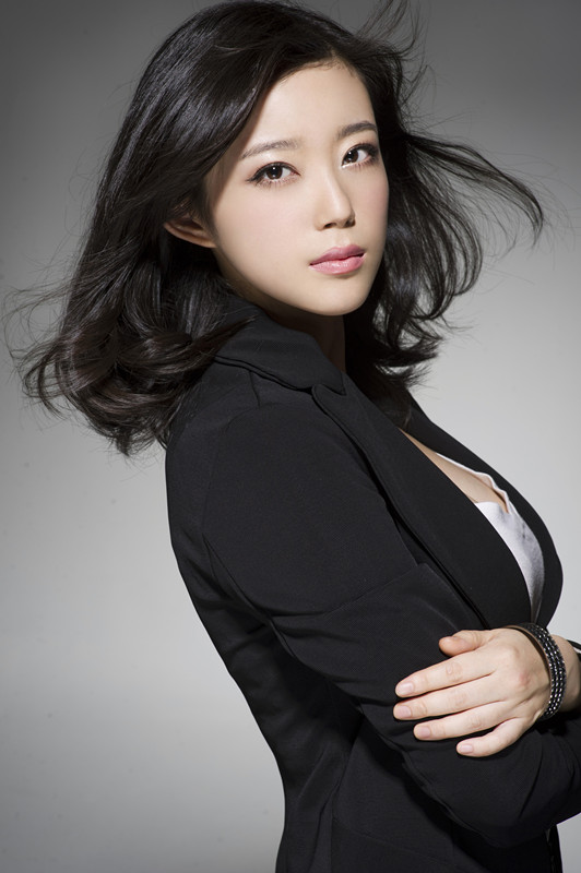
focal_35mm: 85
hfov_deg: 16.0
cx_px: 290
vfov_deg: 23.9
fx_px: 2061
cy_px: 436
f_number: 9
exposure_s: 1/160
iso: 200
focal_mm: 85
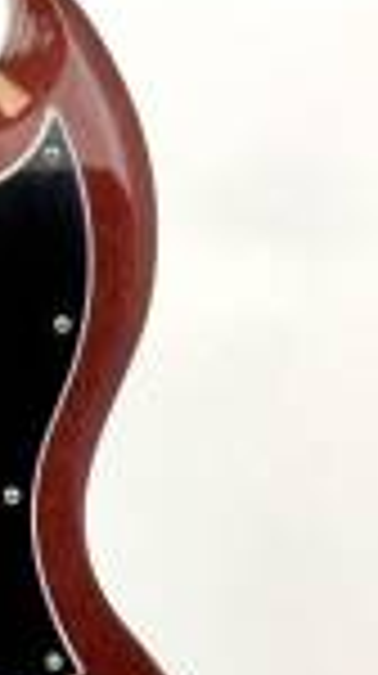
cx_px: -279
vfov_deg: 23.7
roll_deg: +2.0
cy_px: 405
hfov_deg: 12.4
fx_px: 1609
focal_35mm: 90
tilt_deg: -14.3
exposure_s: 1/30
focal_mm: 3.3
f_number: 2.4
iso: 25
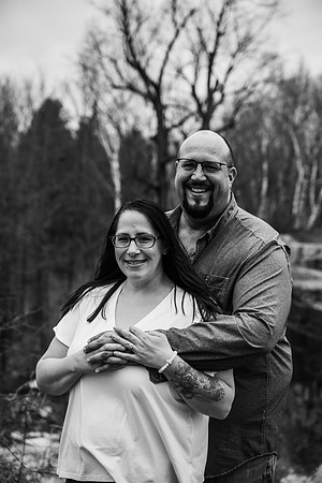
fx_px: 912
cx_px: 161
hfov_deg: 20.0
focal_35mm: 68
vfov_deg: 29.7
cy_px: 242
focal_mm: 68
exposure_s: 1/1000
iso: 400
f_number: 4
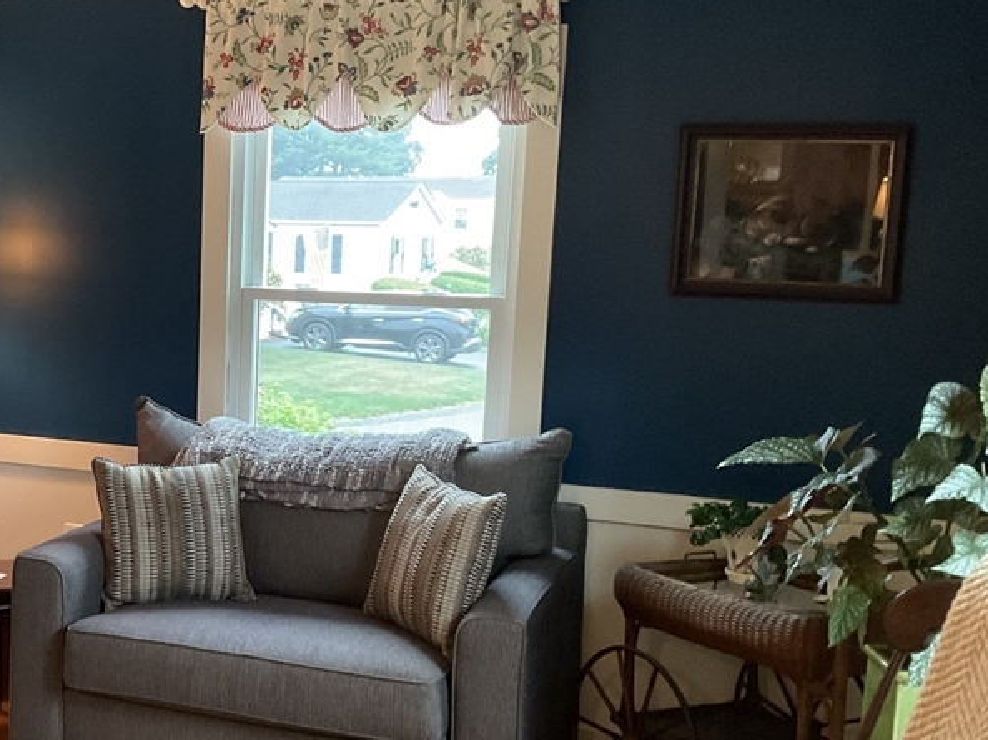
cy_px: 421
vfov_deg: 29.1
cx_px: 165
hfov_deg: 36.6
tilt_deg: -7.8
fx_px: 1427
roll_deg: -0.9
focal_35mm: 50
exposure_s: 1/40
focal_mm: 3
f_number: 1.8
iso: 250
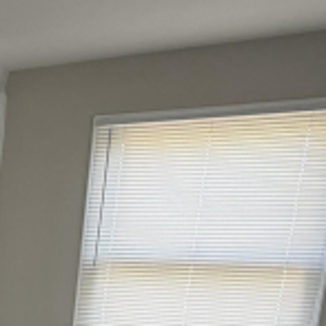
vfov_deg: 28.5
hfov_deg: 21.1
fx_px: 597
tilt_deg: -10.1
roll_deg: -0.6
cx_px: -254
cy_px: 333
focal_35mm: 56
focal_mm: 2.22
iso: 200
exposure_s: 1/121
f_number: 2.2
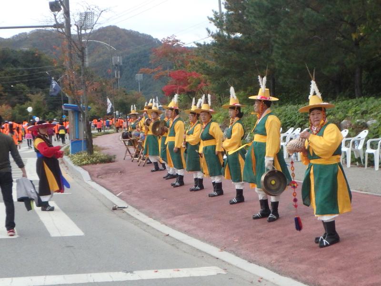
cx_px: 190
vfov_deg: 32.2
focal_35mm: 45
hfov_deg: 42.1
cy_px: 143
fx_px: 495
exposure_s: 1/500
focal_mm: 8.1
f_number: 5.2
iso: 640
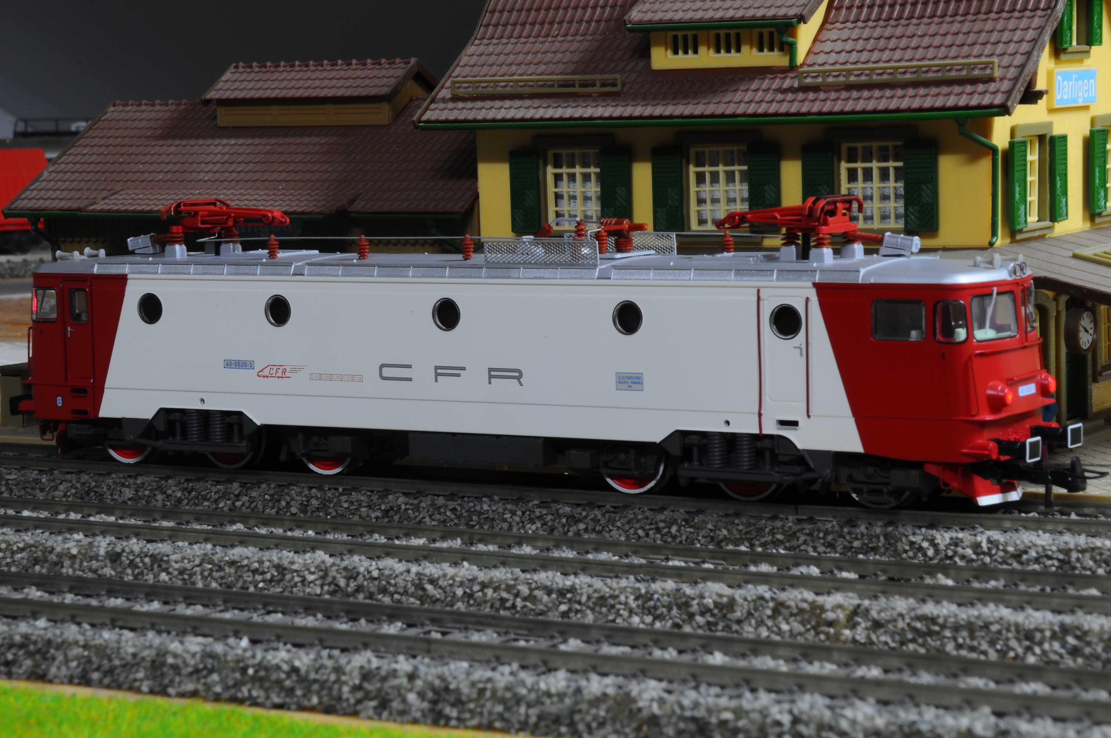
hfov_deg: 21.9
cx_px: 556
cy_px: 369
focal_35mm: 93
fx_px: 2867
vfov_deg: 14.7
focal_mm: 62
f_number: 36
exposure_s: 4
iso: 200
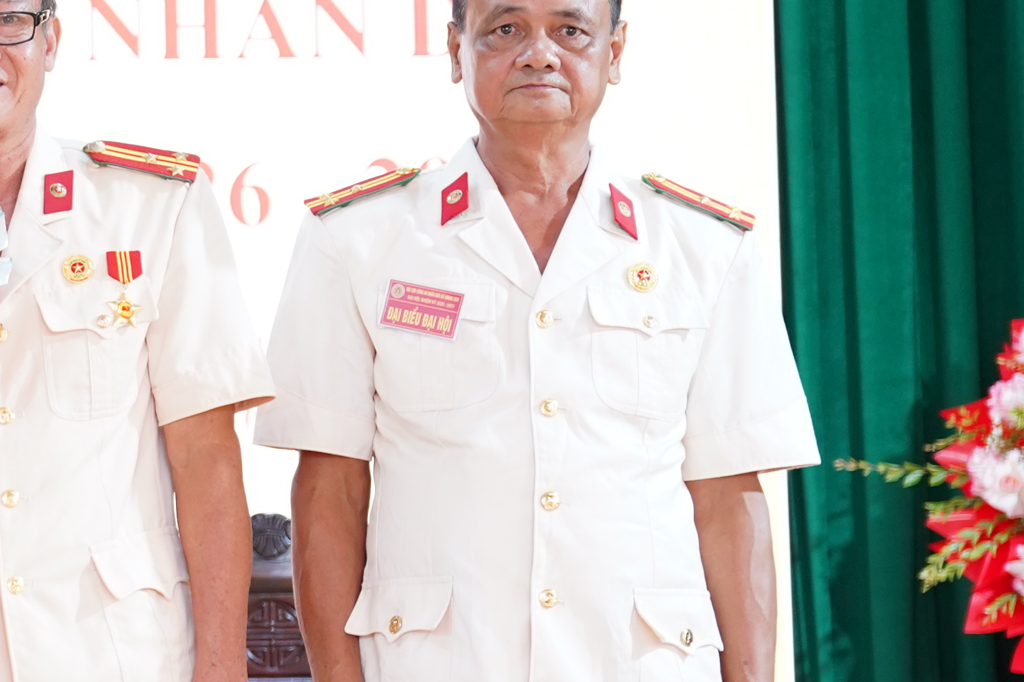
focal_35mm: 176
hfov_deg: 11.0
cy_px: 367
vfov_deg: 7.8
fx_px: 5018
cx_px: -761
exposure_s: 1/50
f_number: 2.8
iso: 1000
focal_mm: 48.4
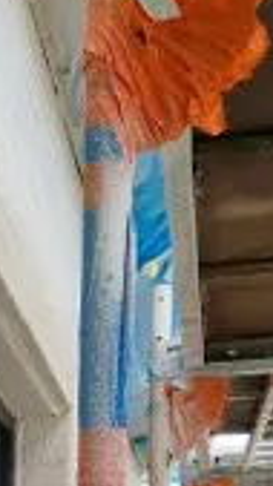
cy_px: 843
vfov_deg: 12.4
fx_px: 2060
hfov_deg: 6.7
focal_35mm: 160
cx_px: -603
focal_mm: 5.4
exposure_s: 1/266
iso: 50
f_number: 1.8
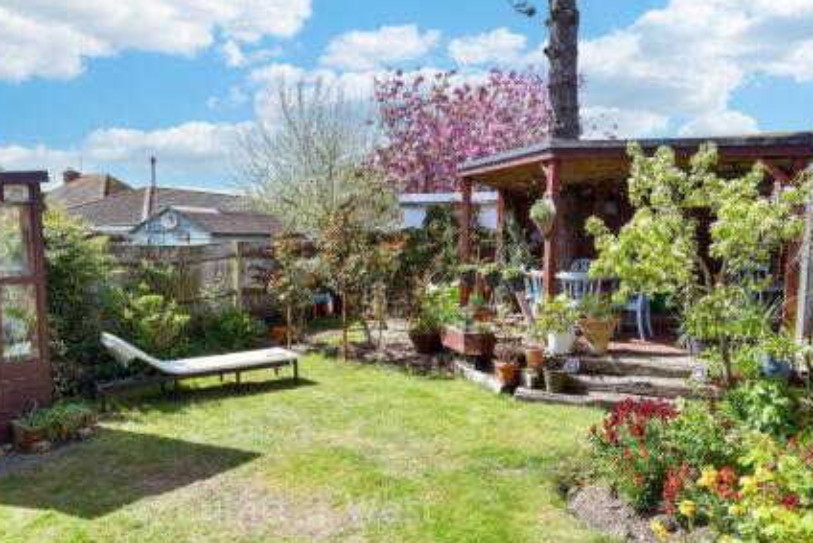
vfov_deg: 46.4
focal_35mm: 28
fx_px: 633
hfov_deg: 65.4
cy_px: 300
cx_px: 430
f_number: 8
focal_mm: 17
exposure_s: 1/400
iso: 200
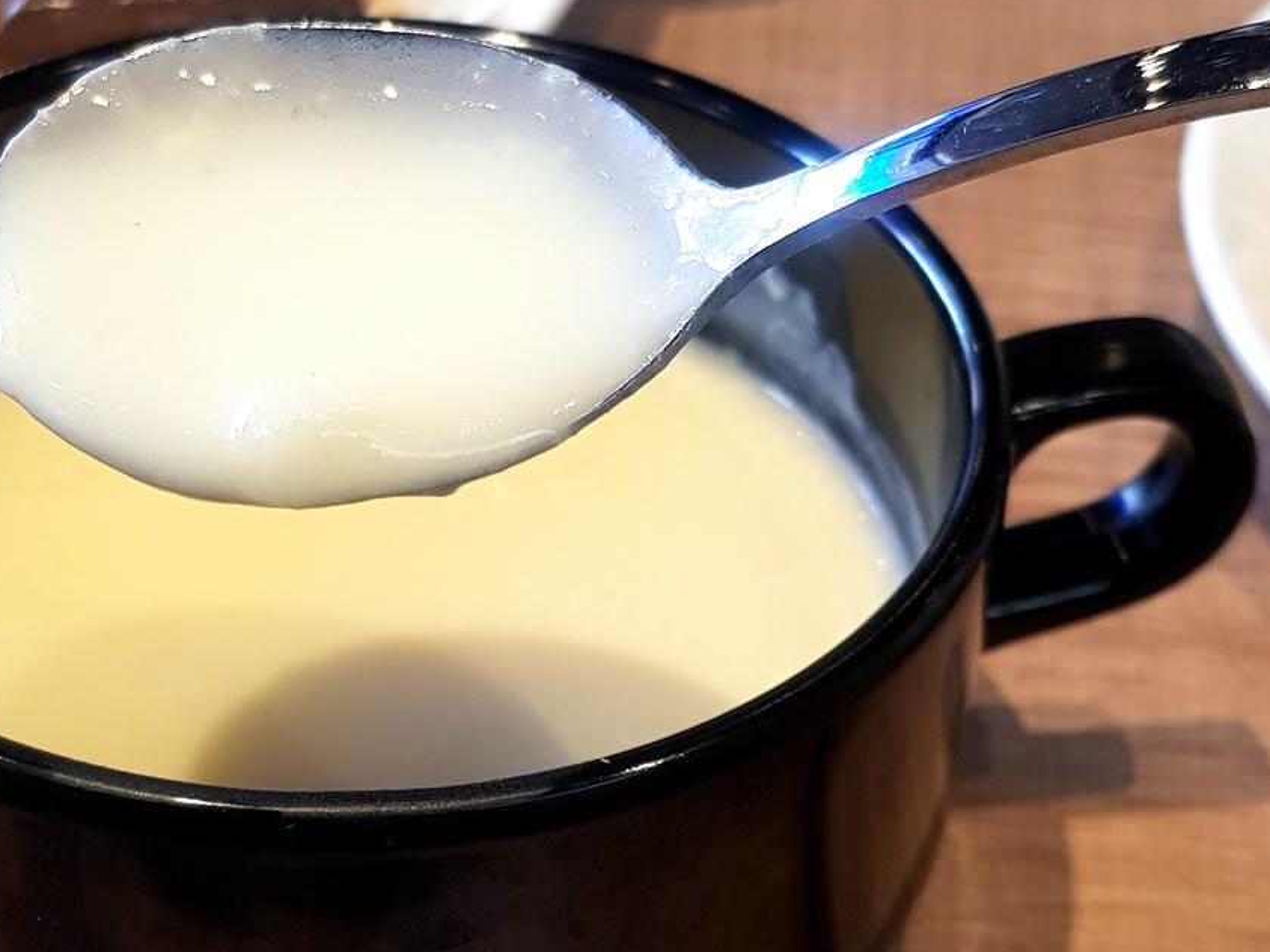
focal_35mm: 37
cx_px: 435
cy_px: 478
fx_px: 1357
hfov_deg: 49.4
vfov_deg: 38.7
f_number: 1.7
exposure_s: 1/60
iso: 50
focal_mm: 4.3
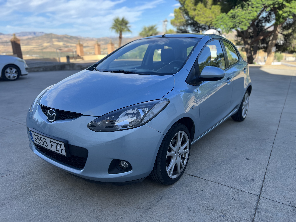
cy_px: 111
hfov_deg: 67.3
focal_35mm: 26
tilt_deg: -16.7
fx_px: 222
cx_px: 148
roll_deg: +2.6
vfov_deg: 53.1
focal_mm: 5.7
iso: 50
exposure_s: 1/1019
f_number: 1.5
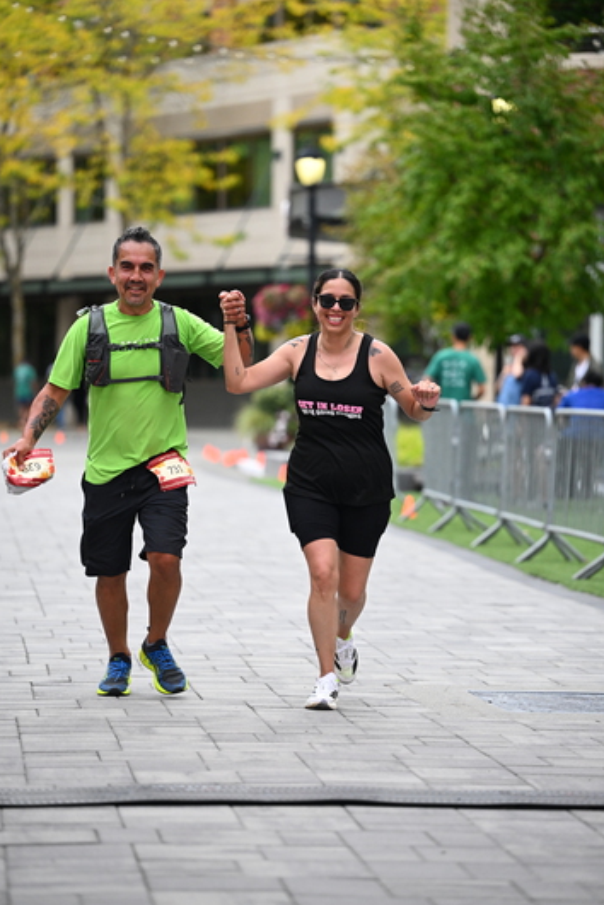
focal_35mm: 140
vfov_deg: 14.6
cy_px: 464
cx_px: 294
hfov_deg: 9.8
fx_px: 3518
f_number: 2.8
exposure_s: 1/5000
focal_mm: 135
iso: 1600
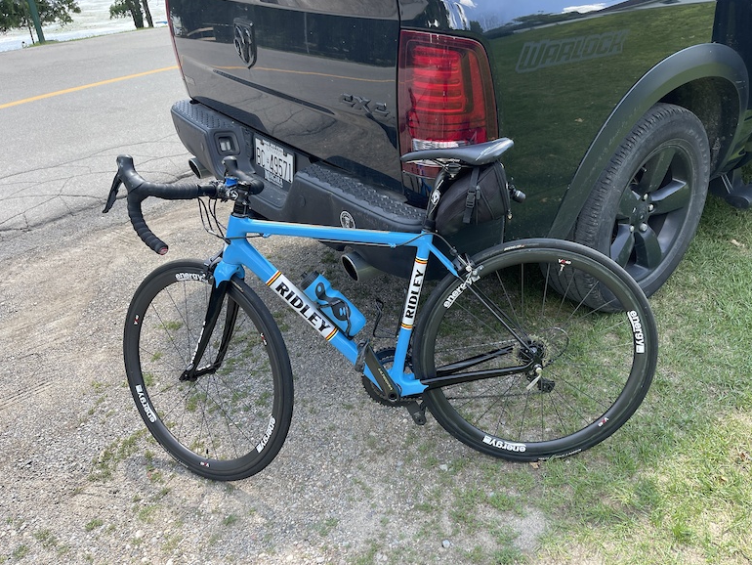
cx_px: 389
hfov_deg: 65.3
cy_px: 274
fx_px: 587
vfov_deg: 51.4
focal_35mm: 27
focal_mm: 5.1
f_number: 1.6
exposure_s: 1/346
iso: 32
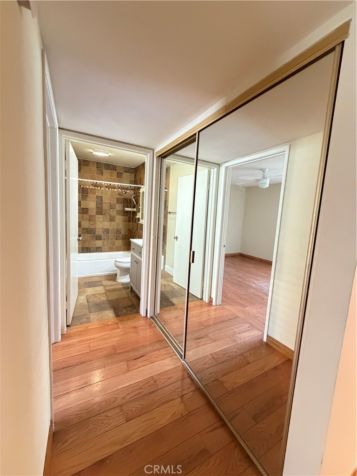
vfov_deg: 102.1
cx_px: 178
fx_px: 193
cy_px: 238
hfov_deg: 85.7
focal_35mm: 14
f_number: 2.2
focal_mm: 2.22
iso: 800
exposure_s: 1/60
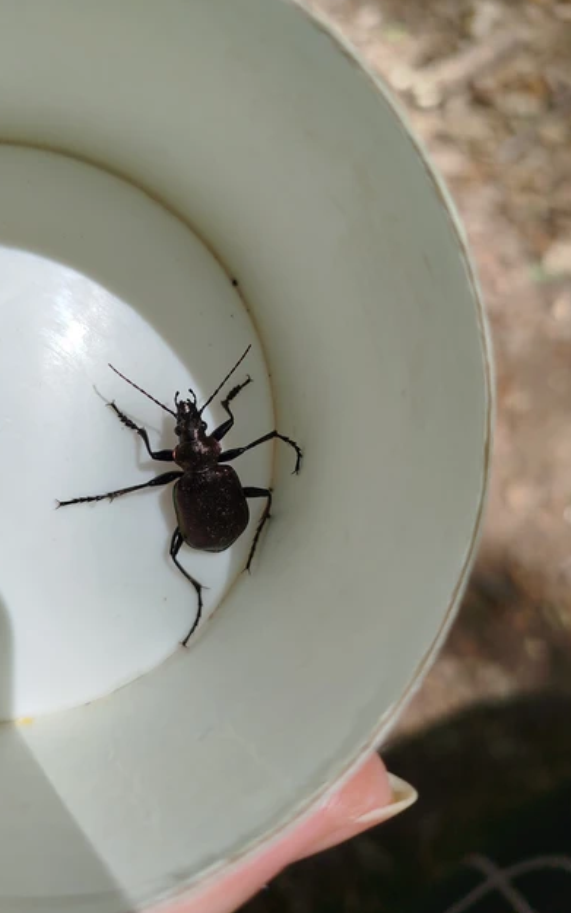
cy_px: 455
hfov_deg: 47.3
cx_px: 225
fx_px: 648
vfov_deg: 70.4
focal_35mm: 26
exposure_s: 1/206
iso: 50
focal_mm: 5.31
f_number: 1.7
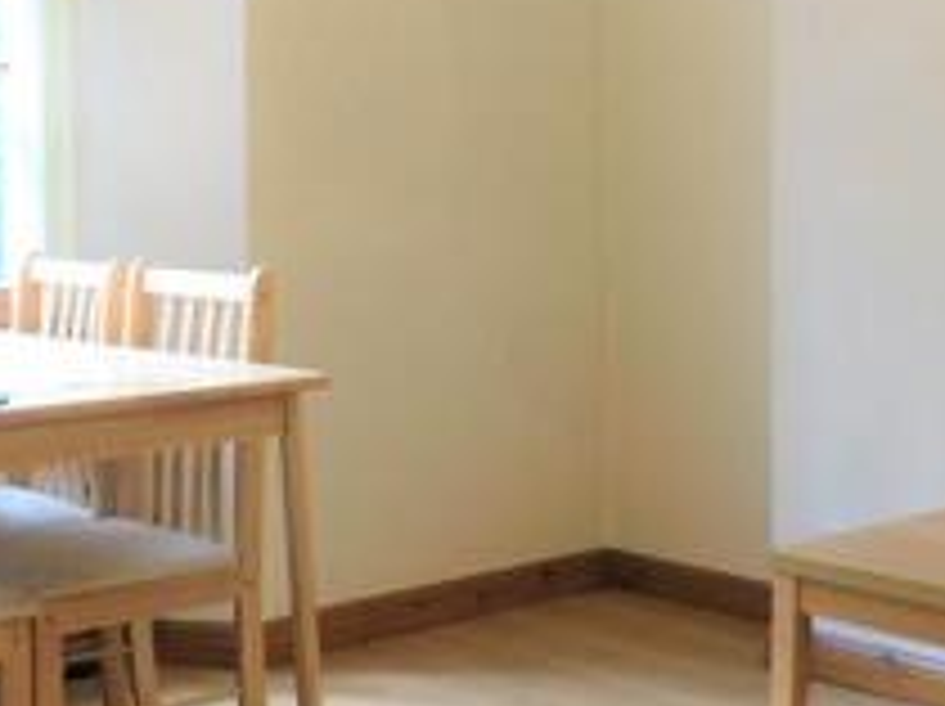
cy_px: 268
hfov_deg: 30.3
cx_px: 421
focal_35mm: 64
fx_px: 1745
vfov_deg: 22.8
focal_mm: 4
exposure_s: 1/30
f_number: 3
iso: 160
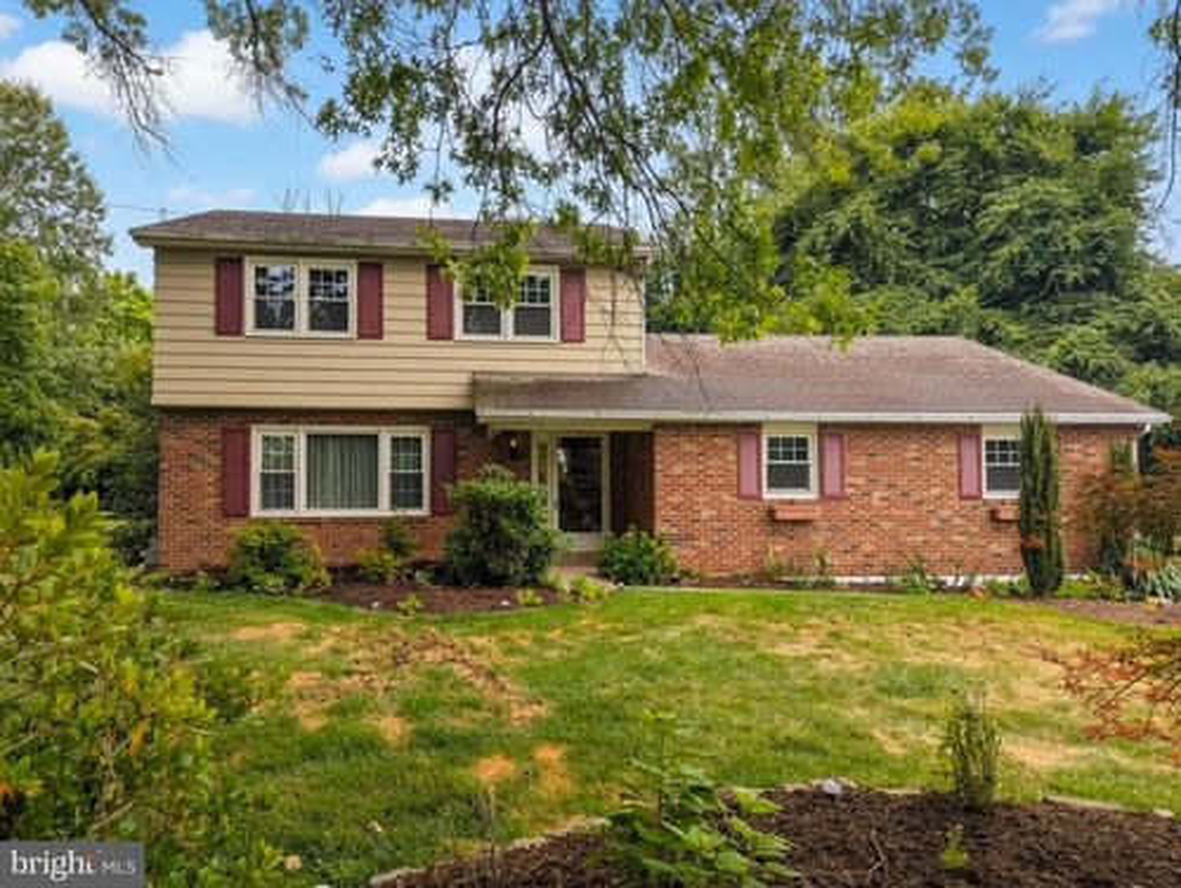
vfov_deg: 56.9
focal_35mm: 24
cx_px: 590
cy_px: 444
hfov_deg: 71.5
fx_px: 820
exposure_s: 1/1600
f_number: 1.9
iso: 46
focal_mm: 6.81
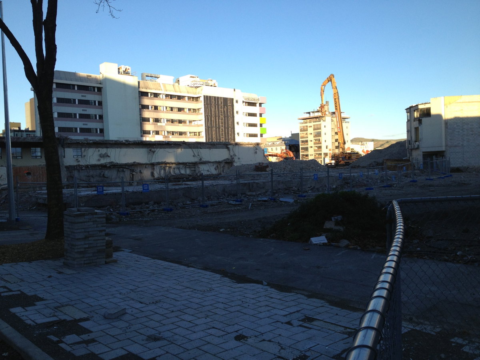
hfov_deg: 52.6
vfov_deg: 40.7
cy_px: 180
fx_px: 485
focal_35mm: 35
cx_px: 240
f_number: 2.4
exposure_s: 1/557
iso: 50
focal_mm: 4.28
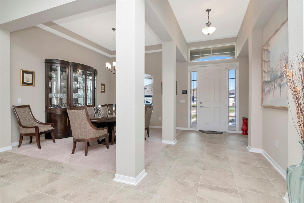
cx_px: 152
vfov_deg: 67.4
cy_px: 102
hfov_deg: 90.0
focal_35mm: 18
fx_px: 152
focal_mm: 12
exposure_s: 1/80
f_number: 9
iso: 1000
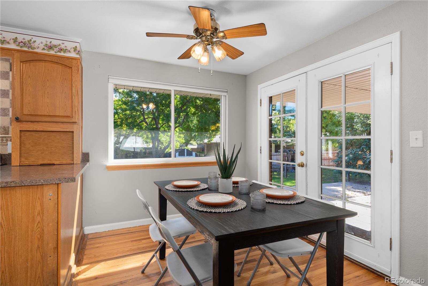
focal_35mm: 19
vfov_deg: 64.6
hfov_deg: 86.9
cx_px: 214
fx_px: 226
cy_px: 143
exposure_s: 1/5
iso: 400
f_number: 8
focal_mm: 19
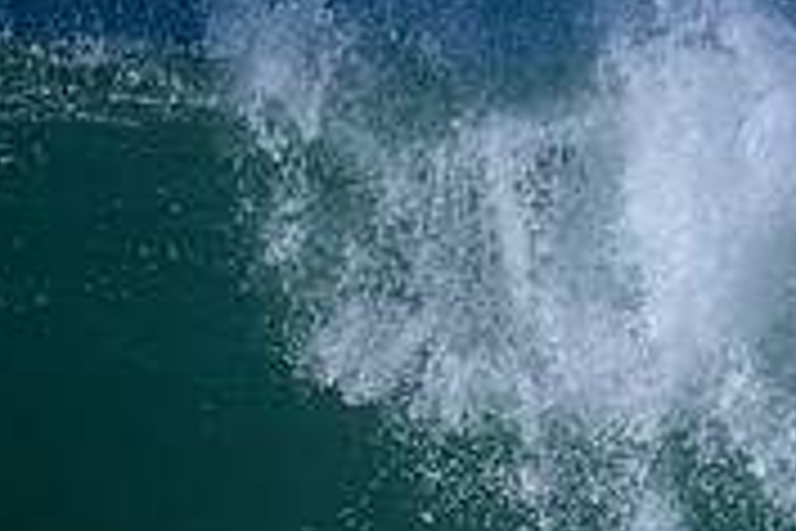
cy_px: 668
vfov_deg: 0.5
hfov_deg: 0.8
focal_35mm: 2619
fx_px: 57904
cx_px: 1210
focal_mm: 800
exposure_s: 1/2000
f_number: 6.3
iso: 1600
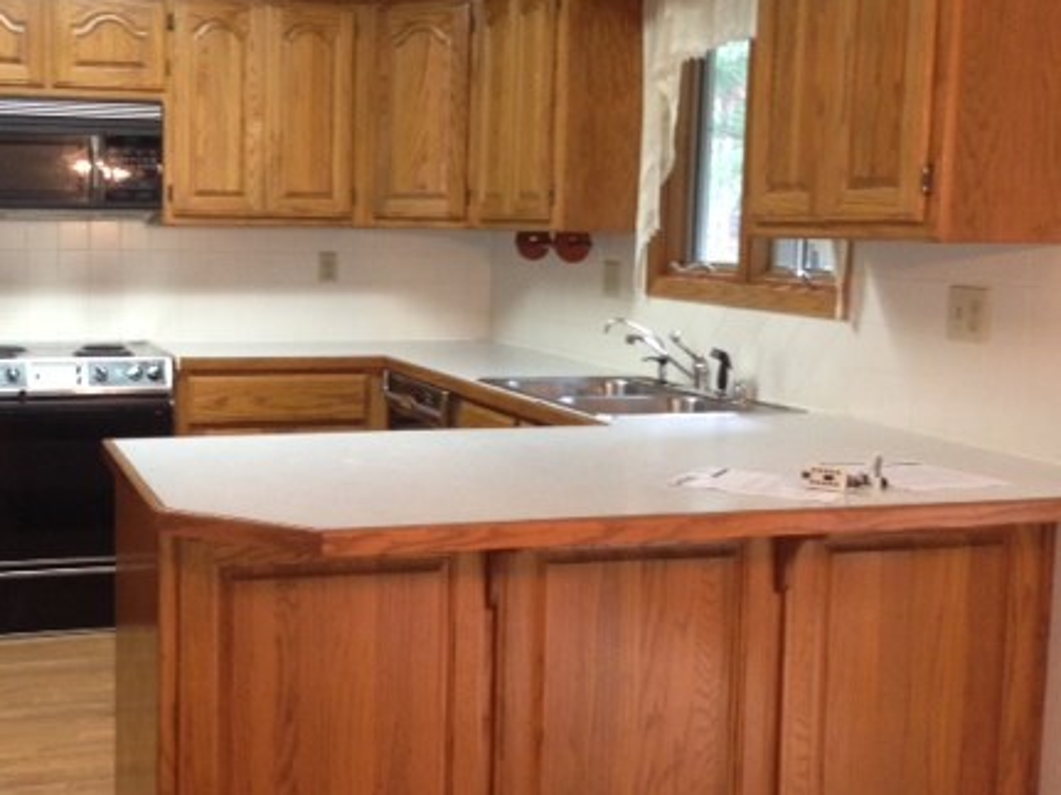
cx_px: 313
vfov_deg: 29.6
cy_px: 347
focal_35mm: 49
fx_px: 1501
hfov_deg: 38.3
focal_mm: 4.13
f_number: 2.4
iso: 250
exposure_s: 1/20
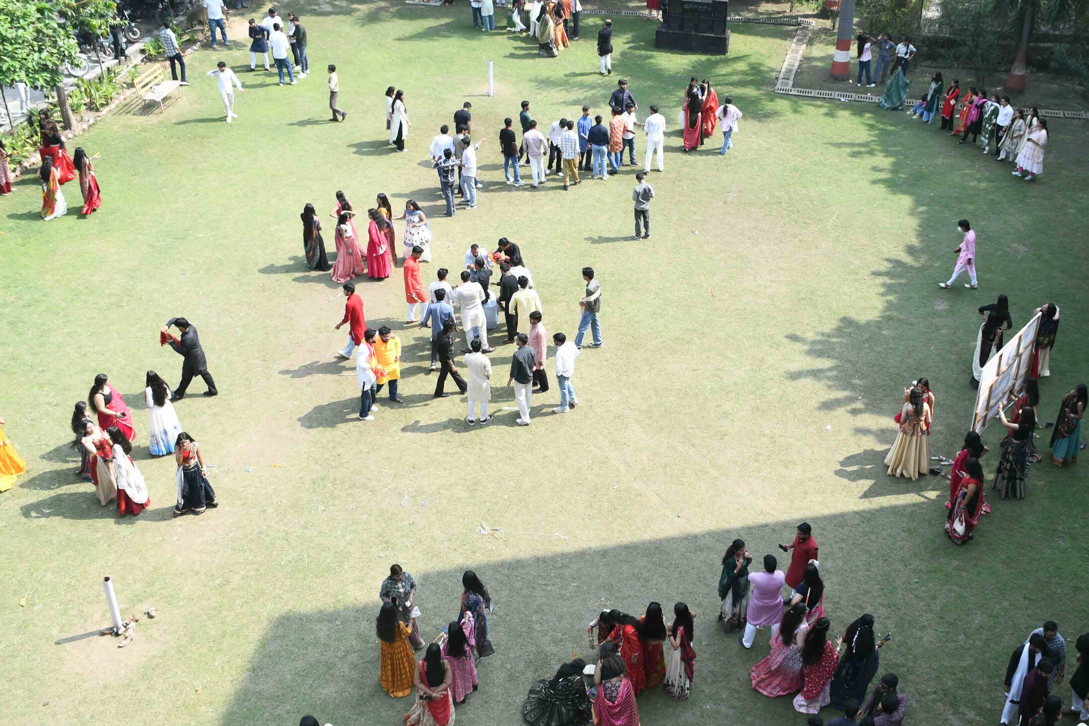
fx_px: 1270
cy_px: 348
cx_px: 664
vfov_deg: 31.9
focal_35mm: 42
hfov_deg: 46.1
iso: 125
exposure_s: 1/125
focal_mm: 22
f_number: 6.3
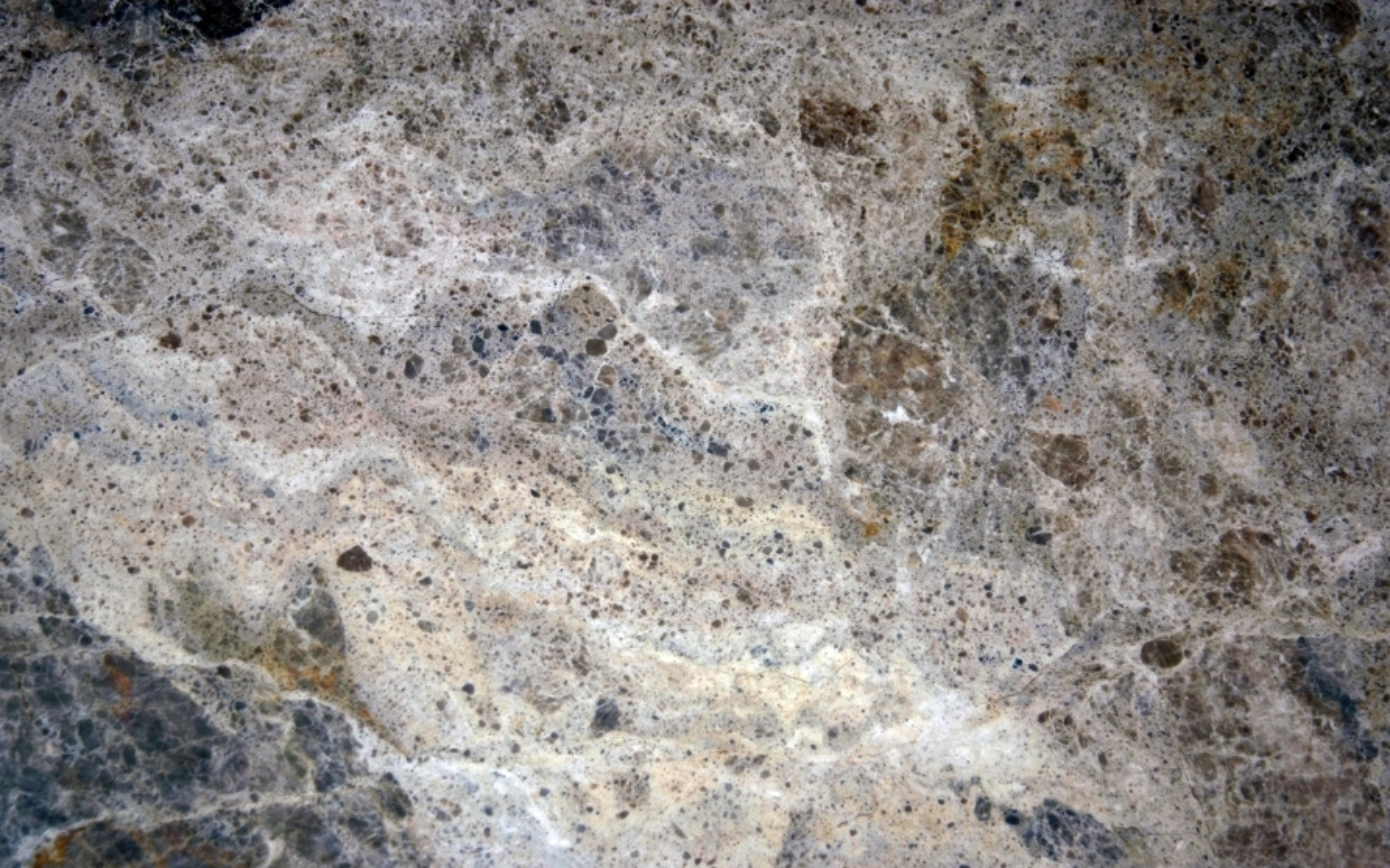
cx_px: 697
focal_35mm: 80
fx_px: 3030
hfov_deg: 25.8
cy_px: 430
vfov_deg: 16.3
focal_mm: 52
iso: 100
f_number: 4.8
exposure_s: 1/60
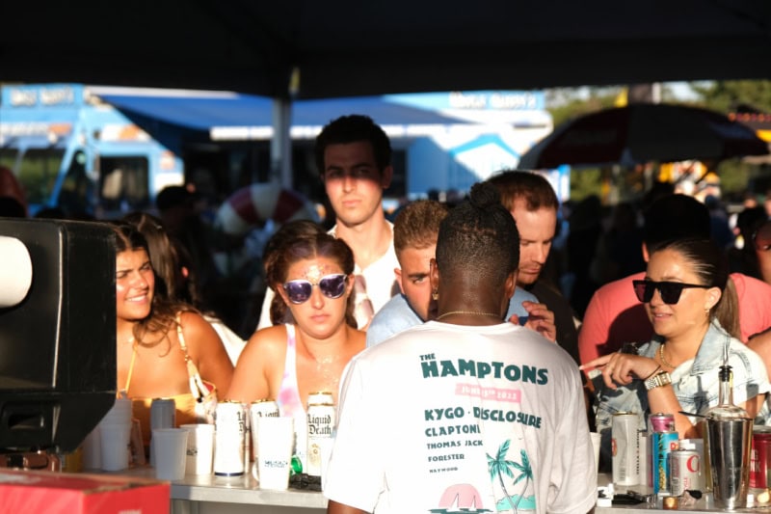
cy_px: 257
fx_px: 2248
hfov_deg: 19.5
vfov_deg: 13.0
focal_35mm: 105
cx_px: 386
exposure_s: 1/340
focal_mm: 69.8
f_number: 4
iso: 80
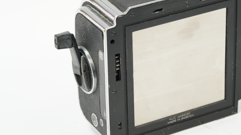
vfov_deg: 8.8
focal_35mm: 137
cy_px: 45
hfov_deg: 15.6
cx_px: 161
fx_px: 875
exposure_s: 1/10
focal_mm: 90
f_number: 11
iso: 1000
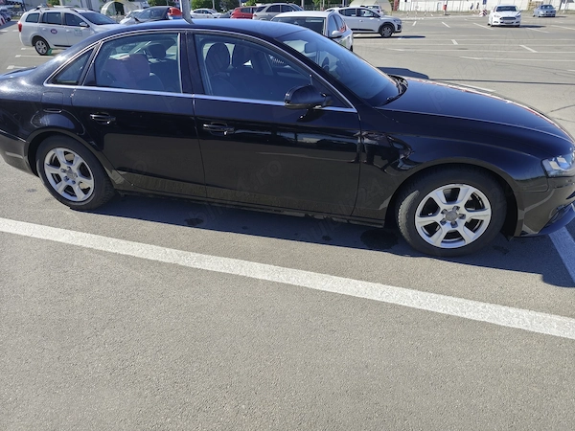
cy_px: 216
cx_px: 288
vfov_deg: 58.9
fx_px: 382
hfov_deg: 73.9
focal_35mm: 23
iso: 50
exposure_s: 1/211
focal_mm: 6.19
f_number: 1.65
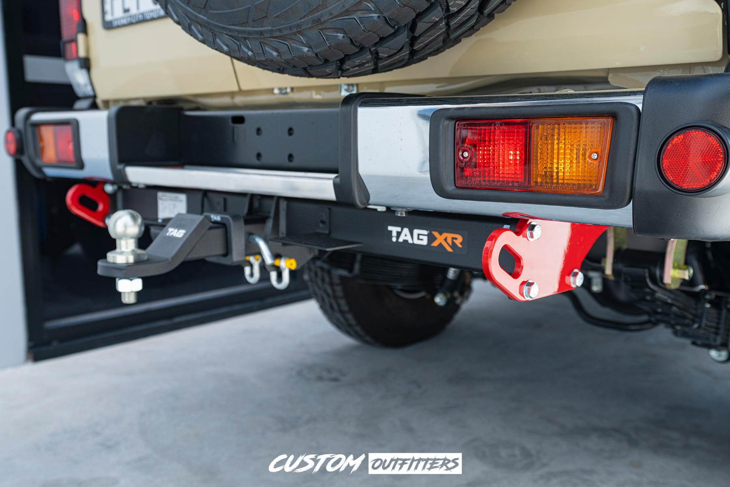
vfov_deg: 42.3
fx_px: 629
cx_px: 365
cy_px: 244
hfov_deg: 60.3
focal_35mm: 31
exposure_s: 1/160
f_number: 4
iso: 200
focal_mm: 31
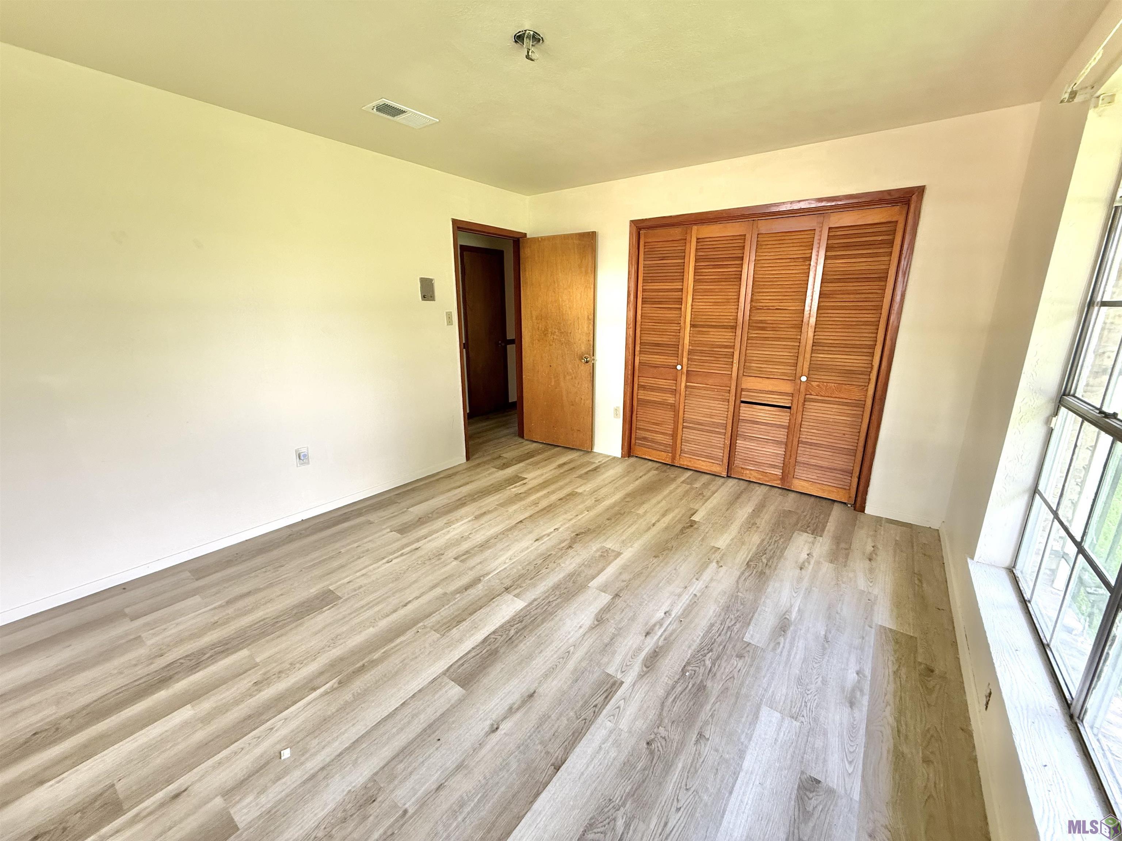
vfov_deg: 85.7
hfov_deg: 102.1
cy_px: 420
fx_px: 454
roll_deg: -0.1
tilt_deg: -14.0
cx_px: 561
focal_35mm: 14
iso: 200
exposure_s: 1/99
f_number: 2.2
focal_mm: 2.22
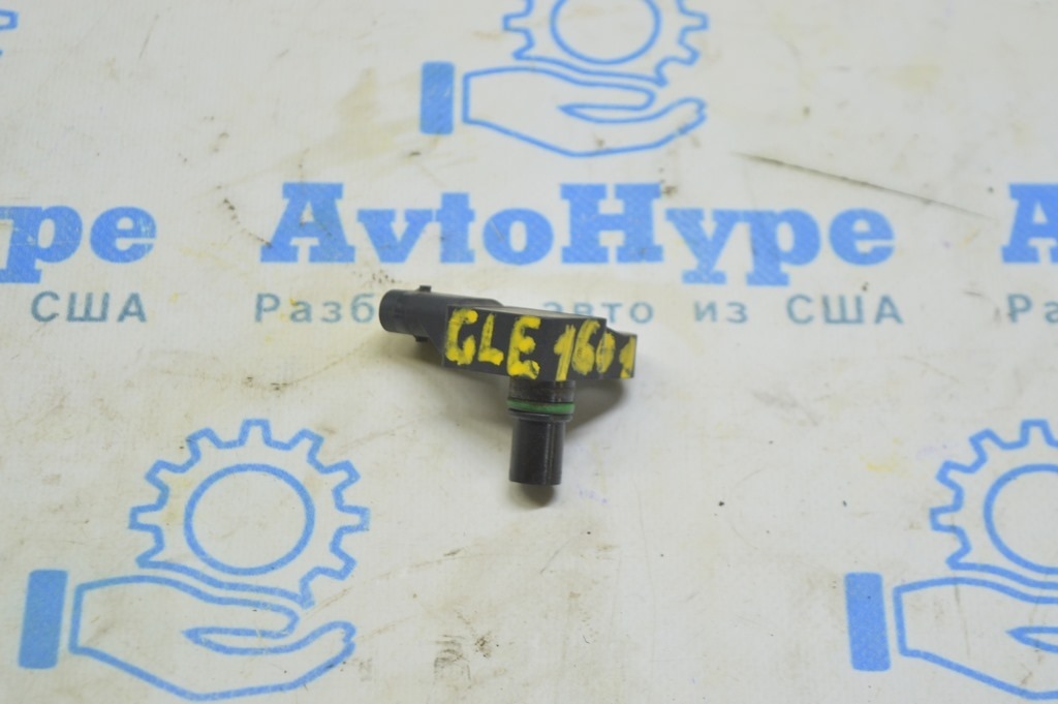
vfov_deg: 16.5
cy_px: 352
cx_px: 529
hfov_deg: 24.6
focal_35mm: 82
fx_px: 2423
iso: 400
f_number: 5.6
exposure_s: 1/20
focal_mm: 55
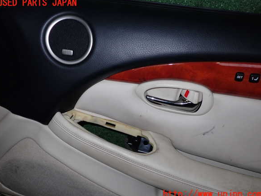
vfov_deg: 45.4
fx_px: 234
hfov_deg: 58.4
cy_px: 99
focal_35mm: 31
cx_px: 130
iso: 200
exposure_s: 1/30
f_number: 6.3
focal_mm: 5.4
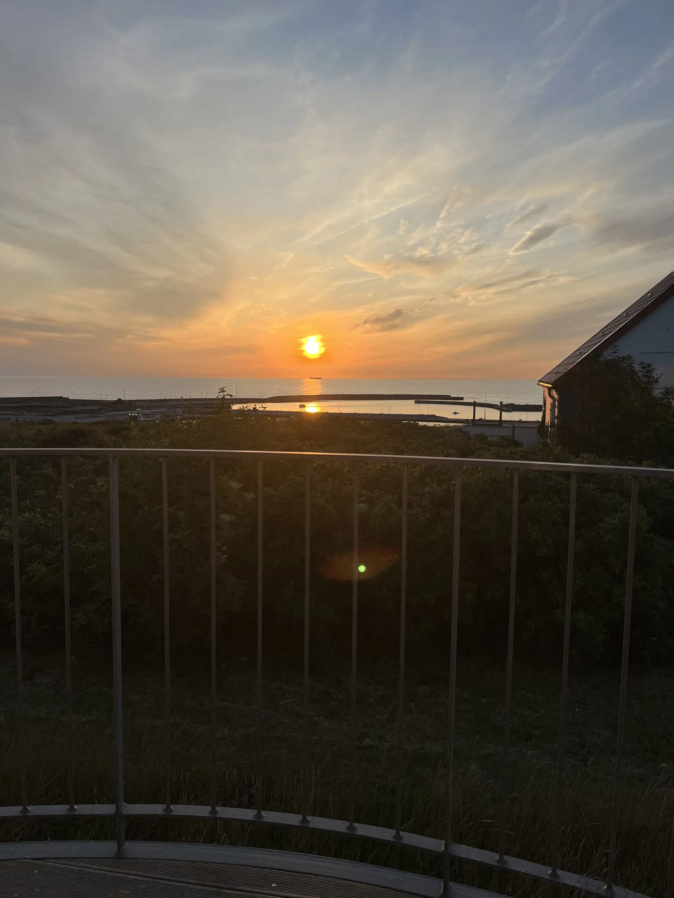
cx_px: 337
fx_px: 675
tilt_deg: -6.1
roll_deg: -0.1
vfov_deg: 67.3
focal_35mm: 26
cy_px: 449
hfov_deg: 53.1
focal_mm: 5.1
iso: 50
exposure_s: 1/3215
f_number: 1.6
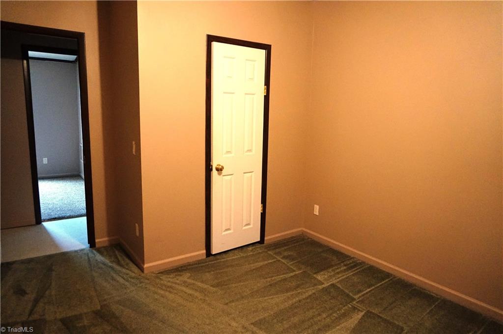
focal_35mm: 24
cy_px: 167
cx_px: 252
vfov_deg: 53.0
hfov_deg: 73.8
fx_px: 335
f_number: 3.5
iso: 2500
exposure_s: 1/160
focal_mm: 16
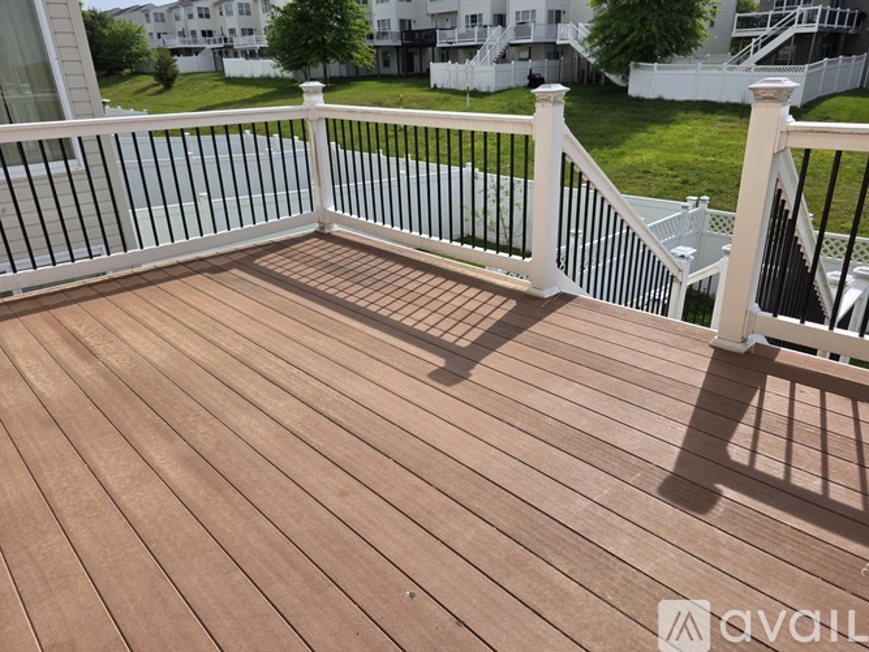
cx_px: 434
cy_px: 326
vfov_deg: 58.9
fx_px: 577
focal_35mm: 23
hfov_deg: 73.9
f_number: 1.7
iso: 80
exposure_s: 1/7333
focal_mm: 6.3
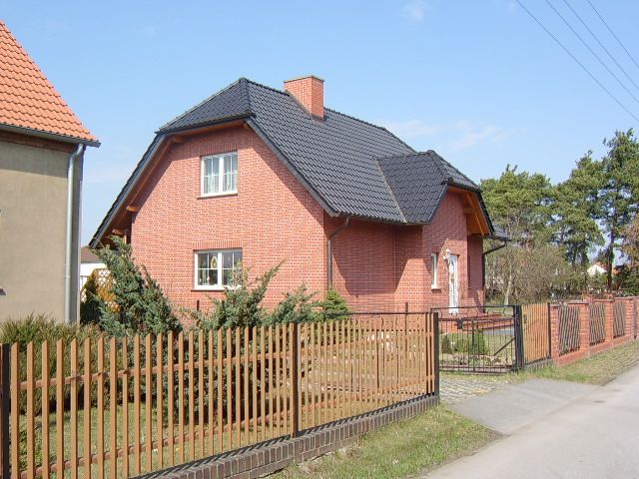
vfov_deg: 45.4
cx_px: 320
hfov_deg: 58.4
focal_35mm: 31
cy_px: 240
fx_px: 572
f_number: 6.7
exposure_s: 1/104
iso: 50
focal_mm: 8.13
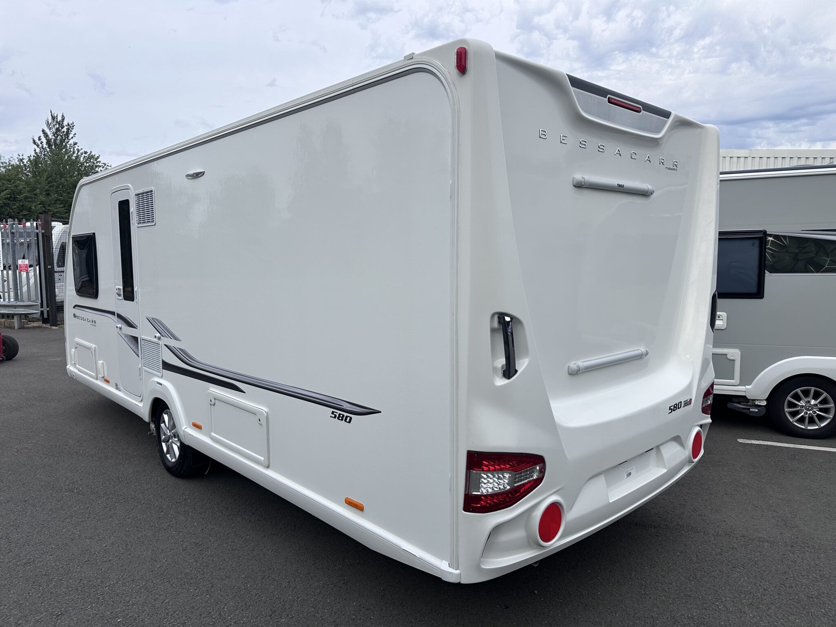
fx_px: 580
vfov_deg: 56.8
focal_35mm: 24
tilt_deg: -4.5
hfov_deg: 71.6
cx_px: 418
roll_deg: -0.2
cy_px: 314
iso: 80
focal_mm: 6.86
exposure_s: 1/4545
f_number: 1.78
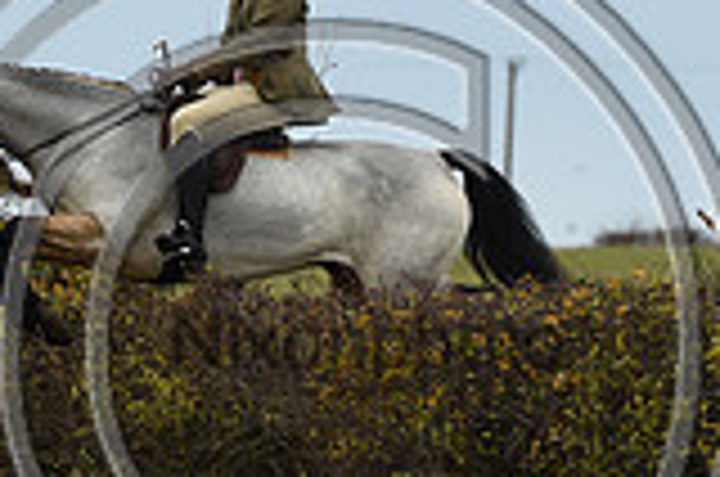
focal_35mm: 726
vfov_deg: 1.9
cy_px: 284
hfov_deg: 2.8
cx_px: 238
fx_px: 14491
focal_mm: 200
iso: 1100
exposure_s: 1/1000
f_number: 5
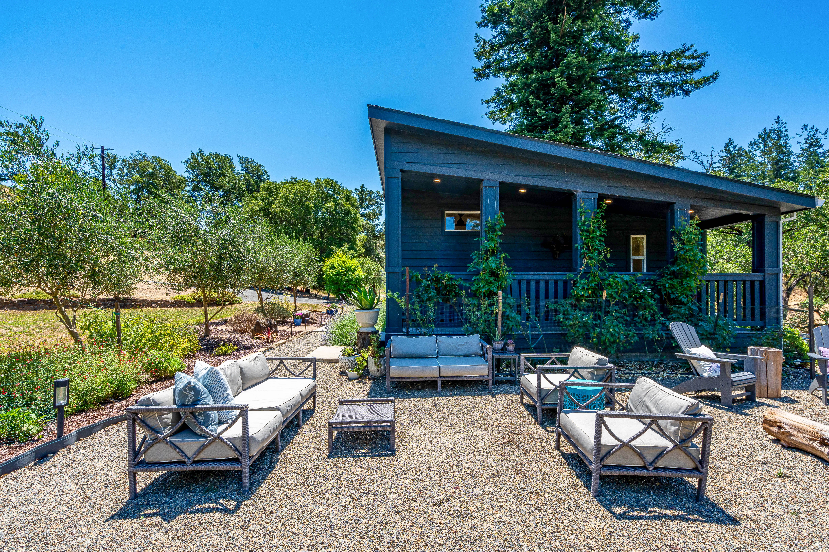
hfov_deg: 93.3
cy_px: 276
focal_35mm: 17
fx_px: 391
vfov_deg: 70.4
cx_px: 414
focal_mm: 17
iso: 400
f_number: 11
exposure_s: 1/320
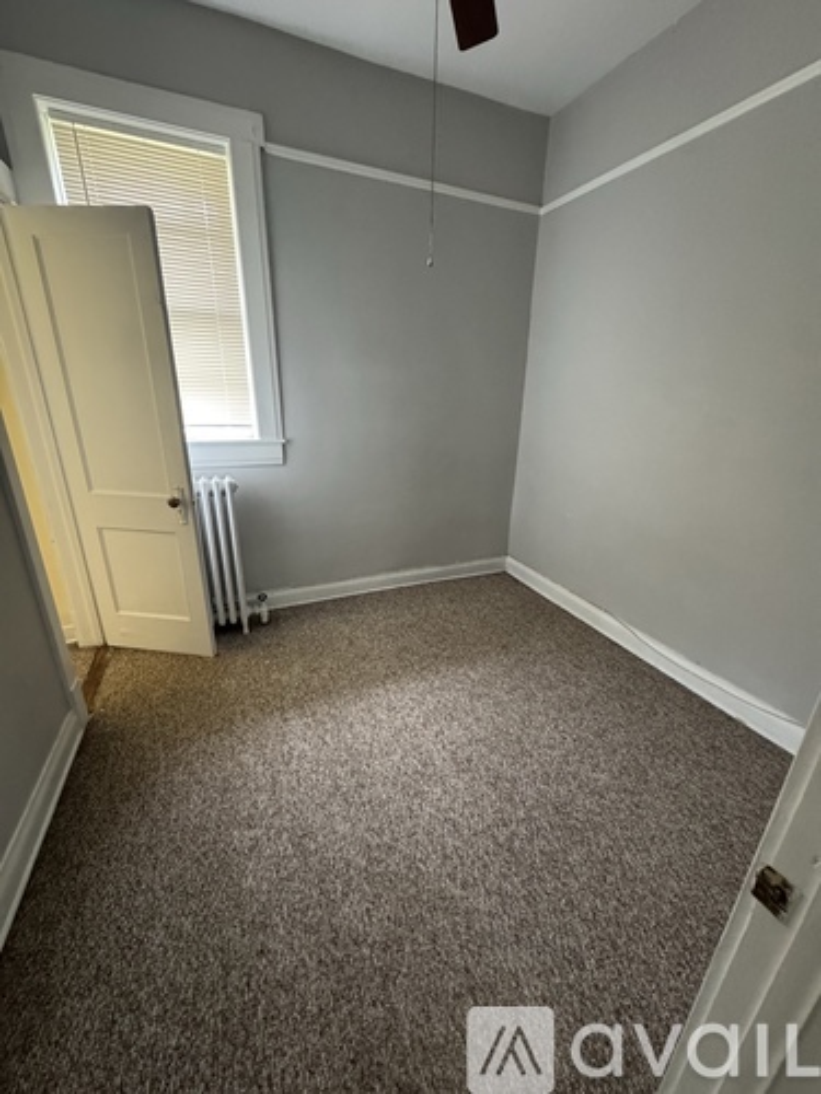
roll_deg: -0.3
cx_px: 410
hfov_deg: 85.7
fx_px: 443
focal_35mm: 14
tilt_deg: -19.8
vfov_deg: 102.1
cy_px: 547
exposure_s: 1/60
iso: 1250
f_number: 2.2
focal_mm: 2.22
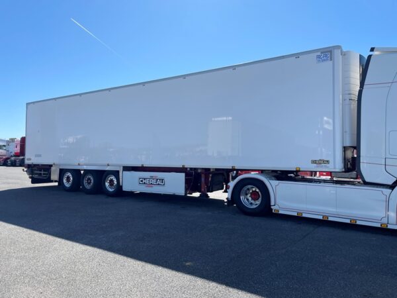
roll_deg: -1.3
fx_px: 298
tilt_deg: +2.3
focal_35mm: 26
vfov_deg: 53.1
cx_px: 198
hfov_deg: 67.3
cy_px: 149
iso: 32
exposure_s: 1/2681
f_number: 1.6
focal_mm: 4.2
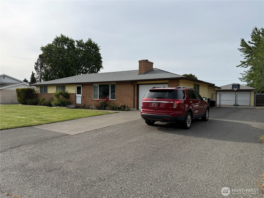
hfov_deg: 71.6
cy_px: 99
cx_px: 132
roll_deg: -0.3
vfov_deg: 56.8
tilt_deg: -1.5
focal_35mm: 24
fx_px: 183
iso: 80
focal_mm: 6.76
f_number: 1.78
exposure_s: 1/5714
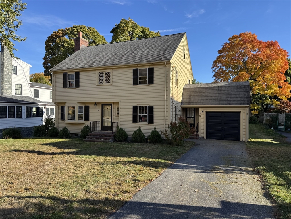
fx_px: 202
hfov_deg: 71.6
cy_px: 110
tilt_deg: +0.2
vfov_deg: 56.8
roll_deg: +0.0
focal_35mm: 24
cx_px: 146
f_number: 1.78
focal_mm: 6.76
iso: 80
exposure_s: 1/1721
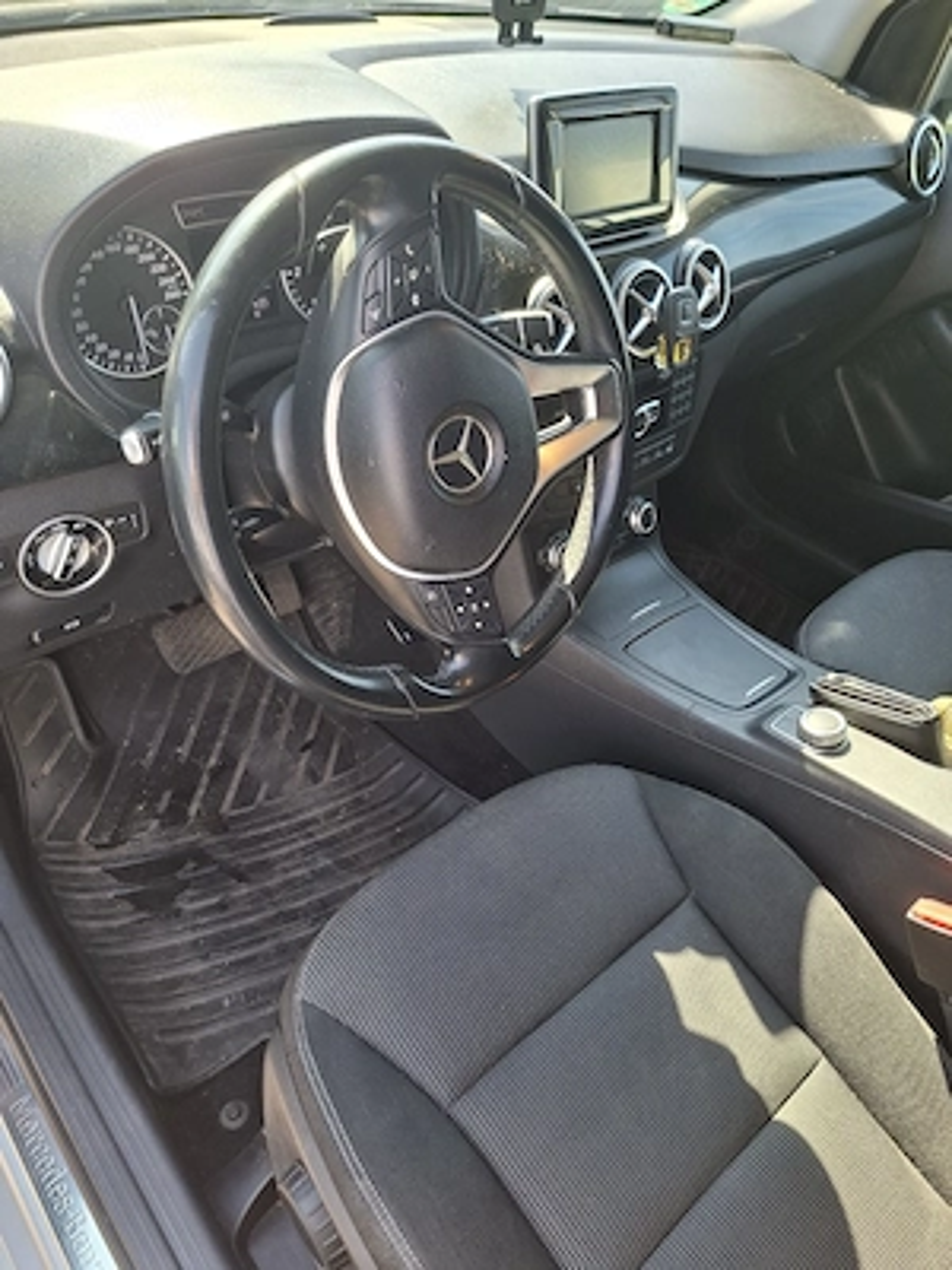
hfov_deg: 58.9
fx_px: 843
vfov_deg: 73.9
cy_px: 635
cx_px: 476
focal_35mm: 23
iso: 50
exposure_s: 1/100
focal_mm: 5.54
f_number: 1.8
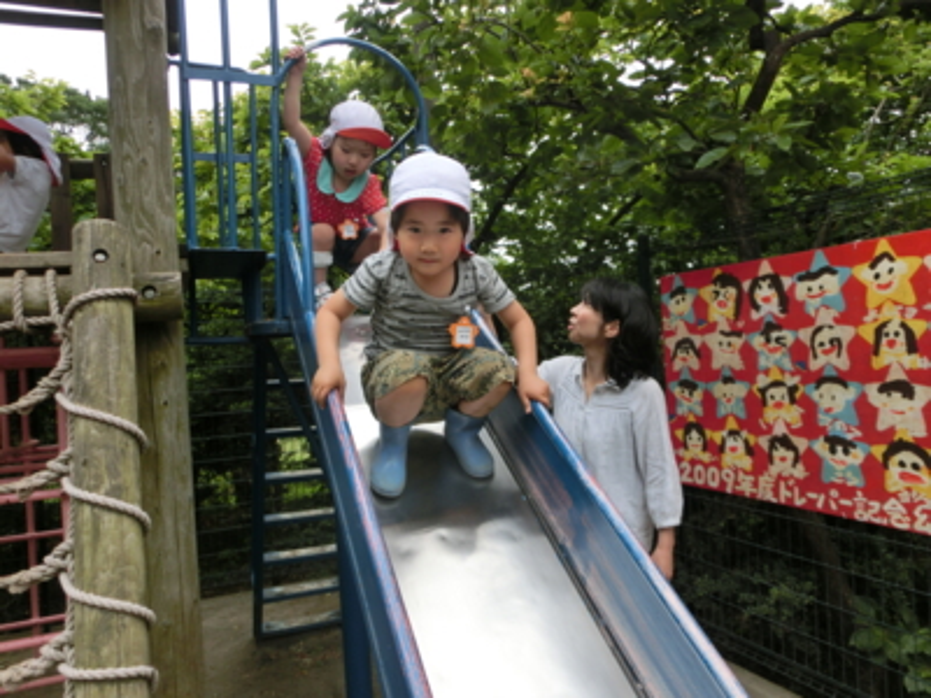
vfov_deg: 54.9
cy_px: 349
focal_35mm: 25
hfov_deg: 69.4
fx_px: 672
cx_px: 466
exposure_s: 1/200
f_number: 3.2
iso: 80
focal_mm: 4.43
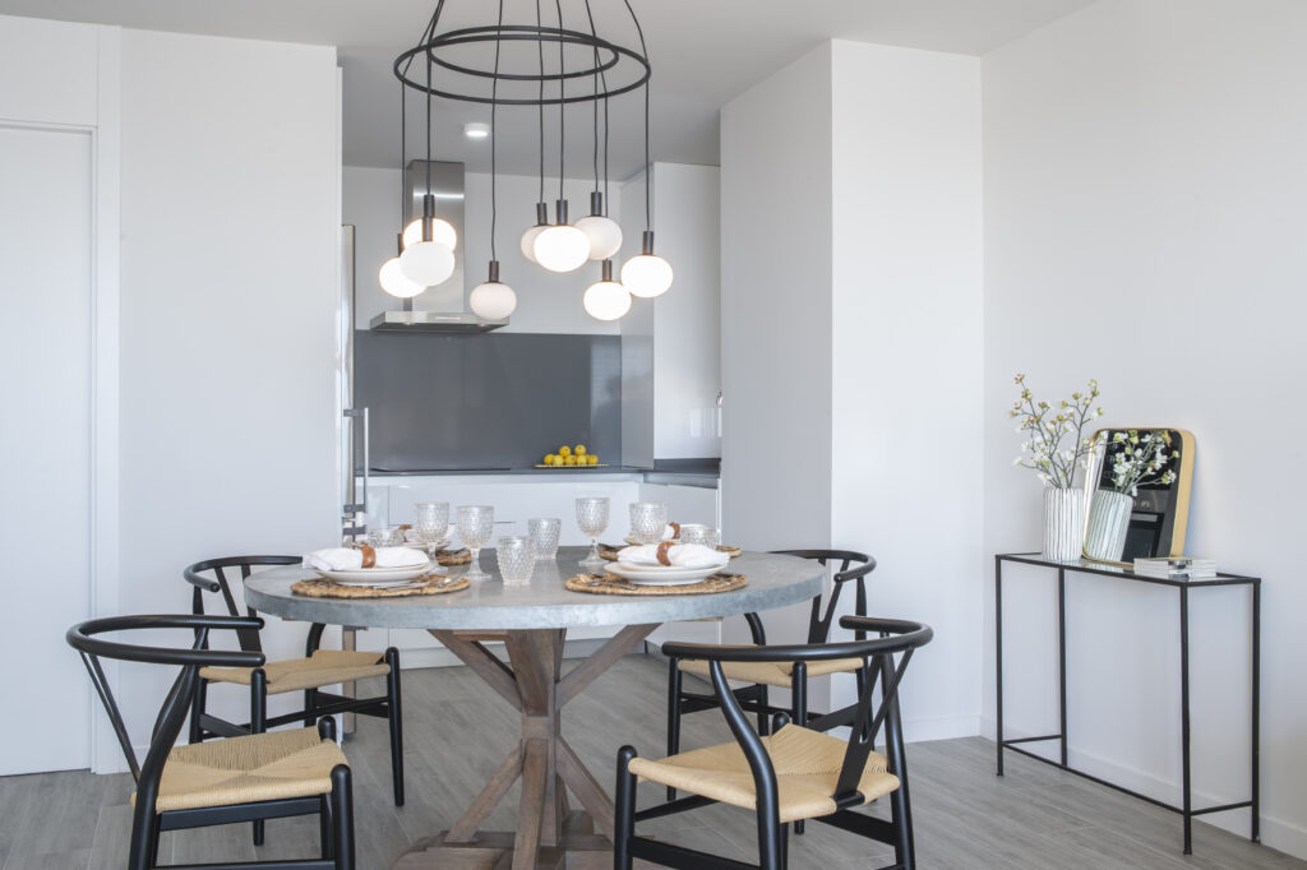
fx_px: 1379
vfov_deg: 35.0
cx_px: 654
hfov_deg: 50.7
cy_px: 435
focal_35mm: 38
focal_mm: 38
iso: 100
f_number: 11
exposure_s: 1/4
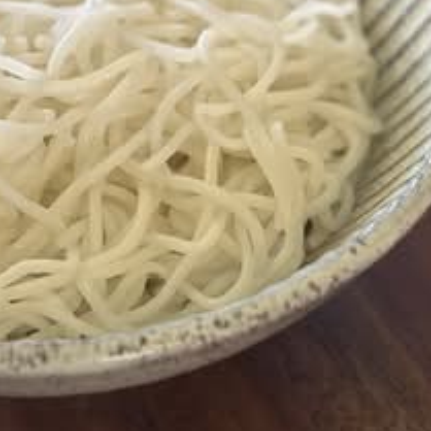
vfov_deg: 11.5
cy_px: -88
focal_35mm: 149
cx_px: 16
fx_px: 2099
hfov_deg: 11.6
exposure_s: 1/60
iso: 250
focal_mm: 6.86
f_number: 1.78
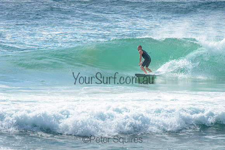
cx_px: 129
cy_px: 67
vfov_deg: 2.8
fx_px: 3066
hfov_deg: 4.2
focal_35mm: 490
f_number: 7.1
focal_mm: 400
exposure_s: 1/1600
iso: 200
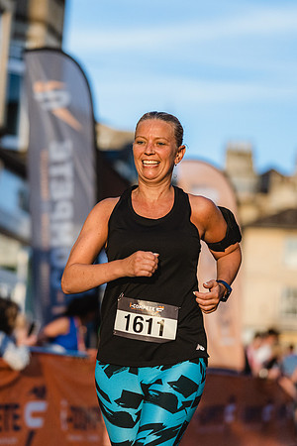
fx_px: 1597
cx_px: 122
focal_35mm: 129
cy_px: 223
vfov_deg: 15.9
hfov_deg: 10.6
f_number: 1.8
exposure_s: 1/10000
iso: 640
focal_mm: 85
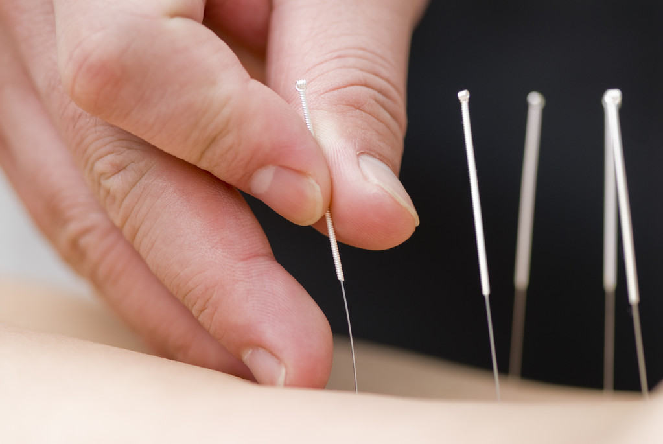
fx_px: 2904
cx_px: 332
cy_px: 222
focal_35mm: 158
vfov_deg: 8.7
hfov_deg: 13.0
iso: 100
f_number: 3.5
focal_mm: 105
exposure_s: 1/80
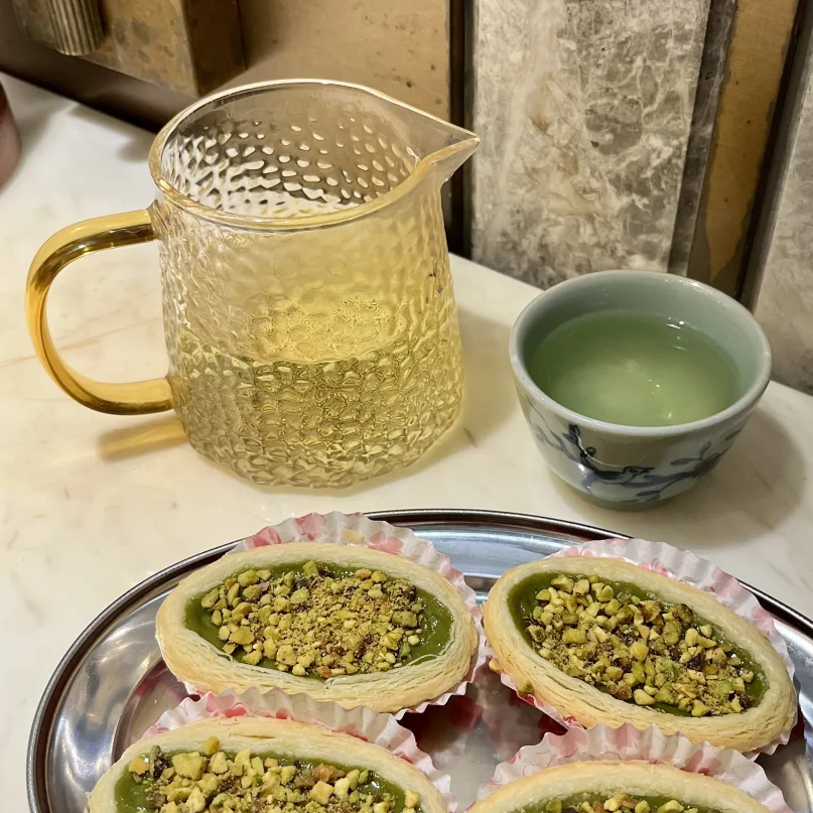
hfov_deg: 40.8
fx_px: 1089
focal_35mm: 41
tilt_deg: -45.7
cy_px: 472
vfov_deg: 40.8
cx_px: 485
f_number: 1.6
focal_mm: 5.1
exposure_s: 1/100
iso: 80
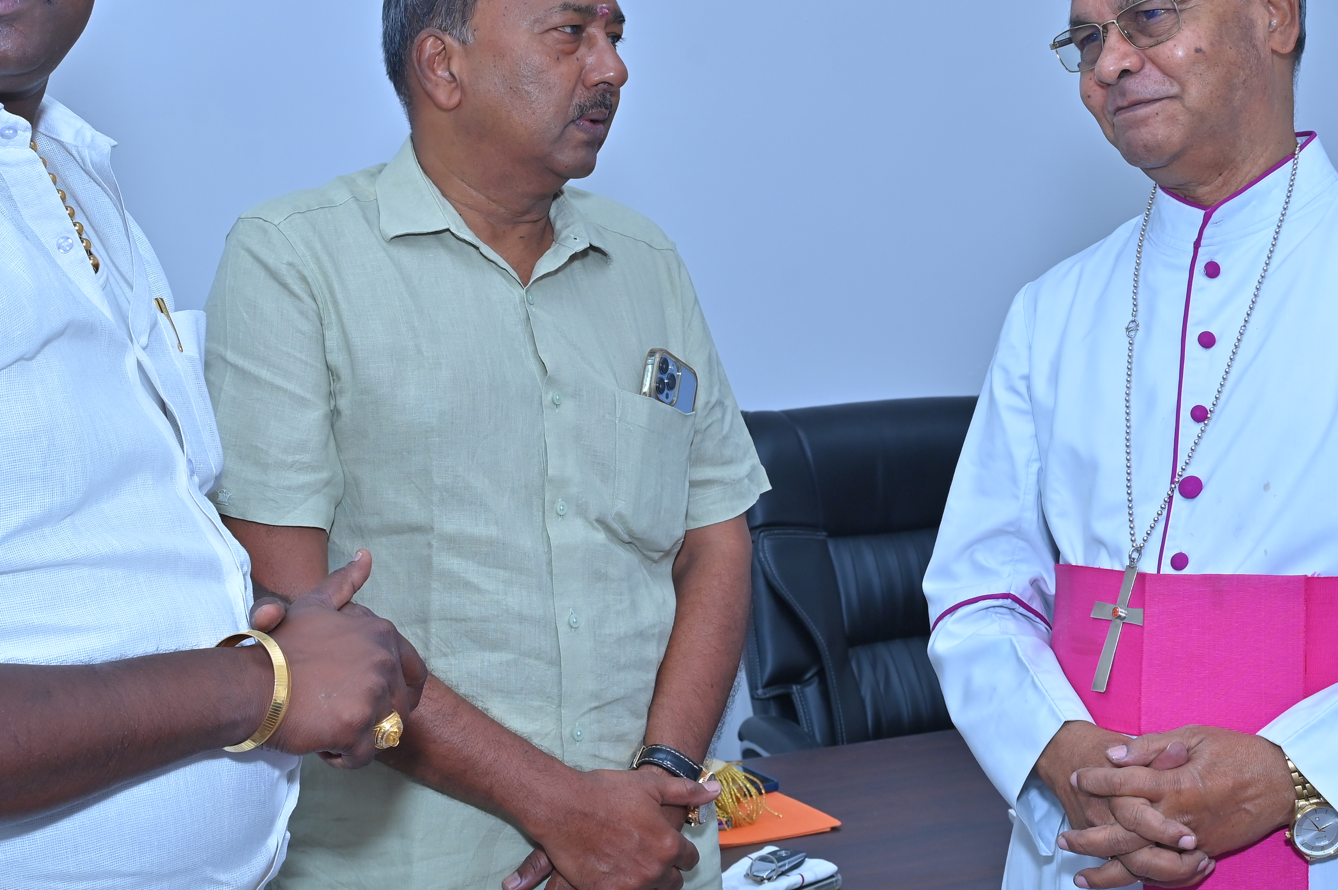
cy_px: 274
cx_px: 644
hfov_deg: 31.9
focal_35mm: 63
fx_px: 2340
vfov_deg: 21.4
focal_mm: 37
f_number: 8
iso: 400
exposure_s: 1/160
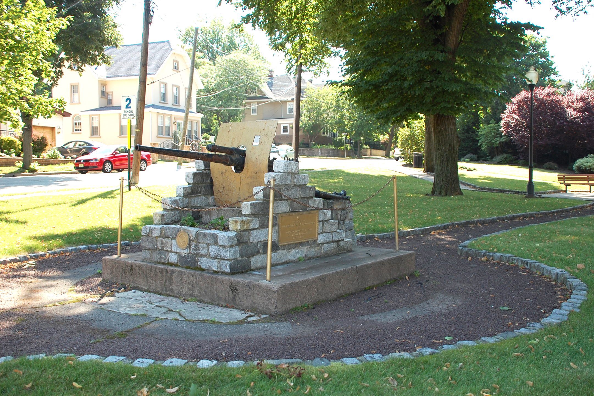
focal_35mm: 33
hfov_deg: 57.2
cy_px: 198
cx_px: 297
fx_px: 544
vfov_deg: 40.0
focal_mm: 22
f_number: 3.8
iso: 200
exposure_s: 1/250
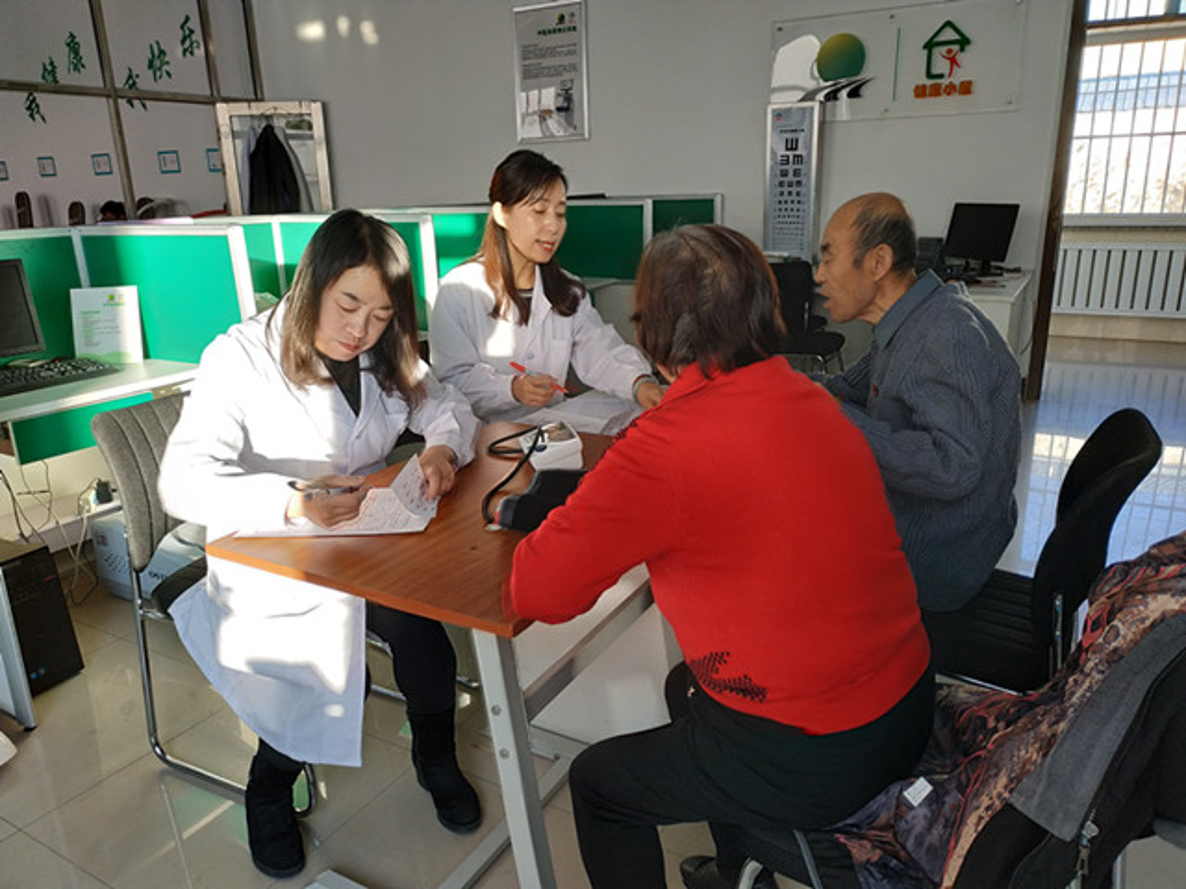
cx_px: 593
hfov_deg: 71.6
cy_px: 444
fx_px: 822
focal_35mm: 24
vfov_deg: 56.8
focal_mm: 3.94
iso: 250
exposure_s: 1/229
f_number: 1.9
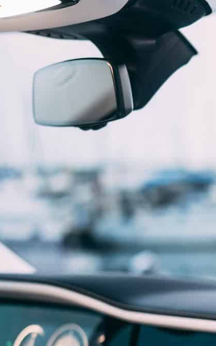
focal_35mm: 155
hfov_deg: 7.9
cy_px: 395
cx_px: 493
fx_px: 1461
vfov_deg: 13.2
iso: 200
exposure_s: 1/2
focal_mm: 43
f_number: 2
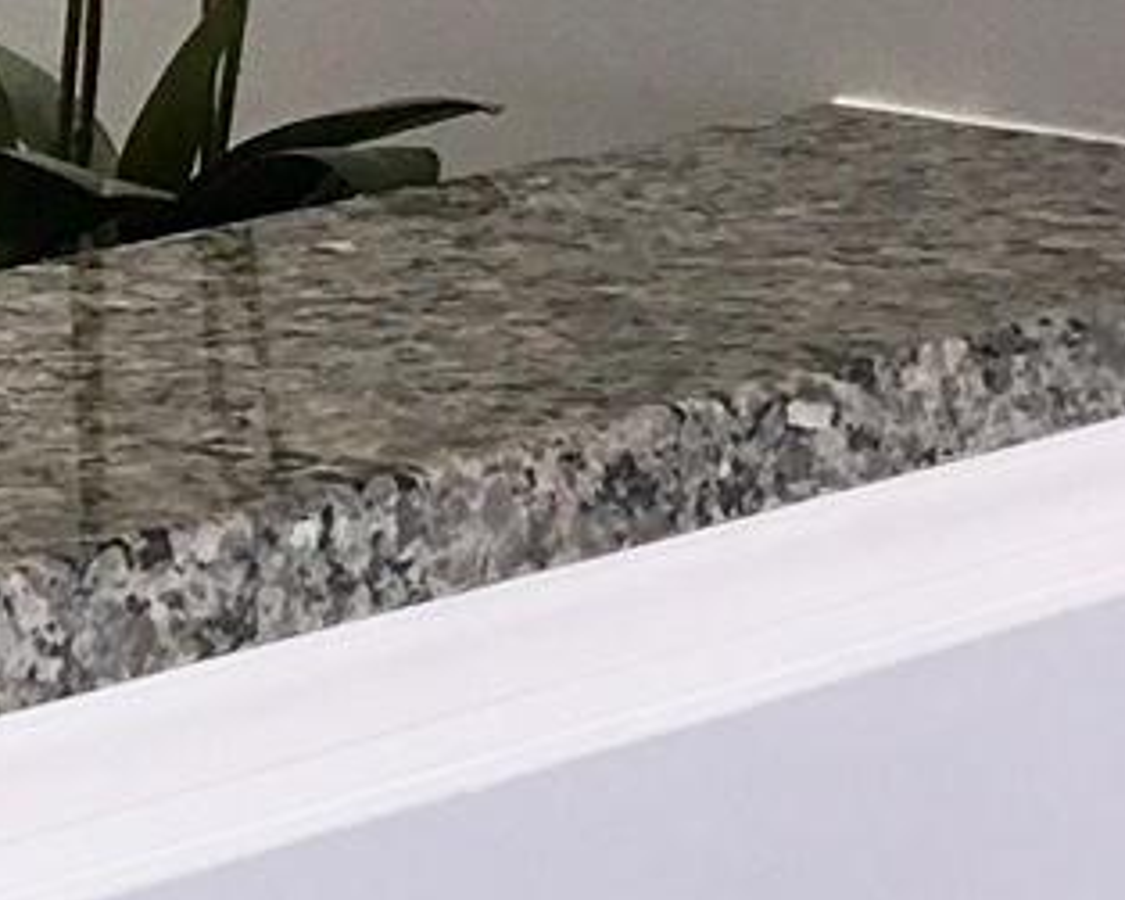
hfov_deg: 9.7
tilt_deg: -5.2
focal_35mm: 182
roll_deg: +0.2
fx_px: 6058
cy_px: -398
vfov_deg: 8.3
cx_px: -1283
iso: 32
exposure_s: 1/30
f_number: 2.2
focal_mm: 4.15
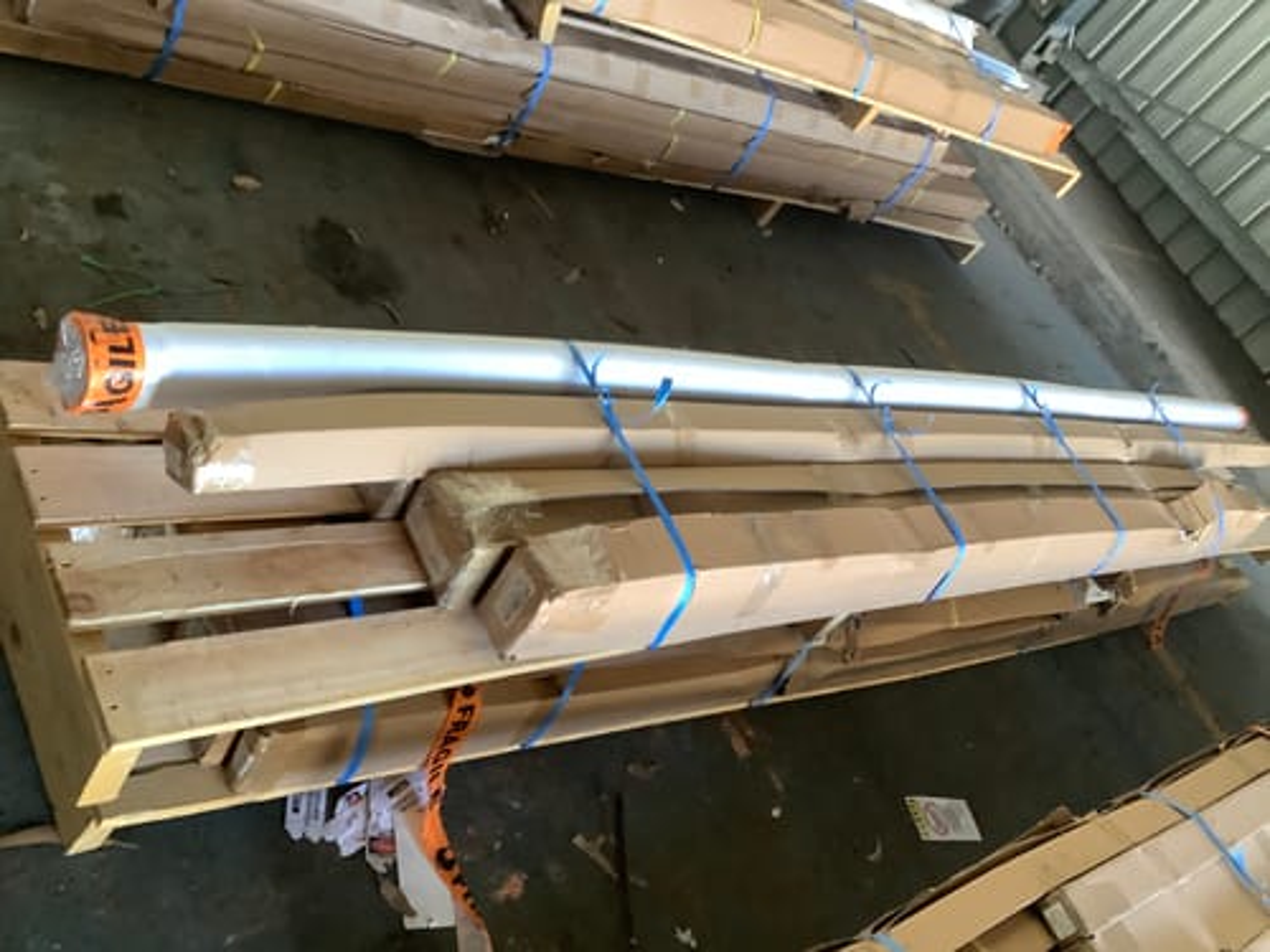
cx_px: 635
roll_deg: -41.5
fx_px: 1137
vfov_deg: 45.4
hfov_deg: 58.4
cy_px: 476
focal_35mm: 31
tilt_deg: -37.5
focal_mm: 3.3
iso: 250
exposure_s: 1/50
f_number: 2.4
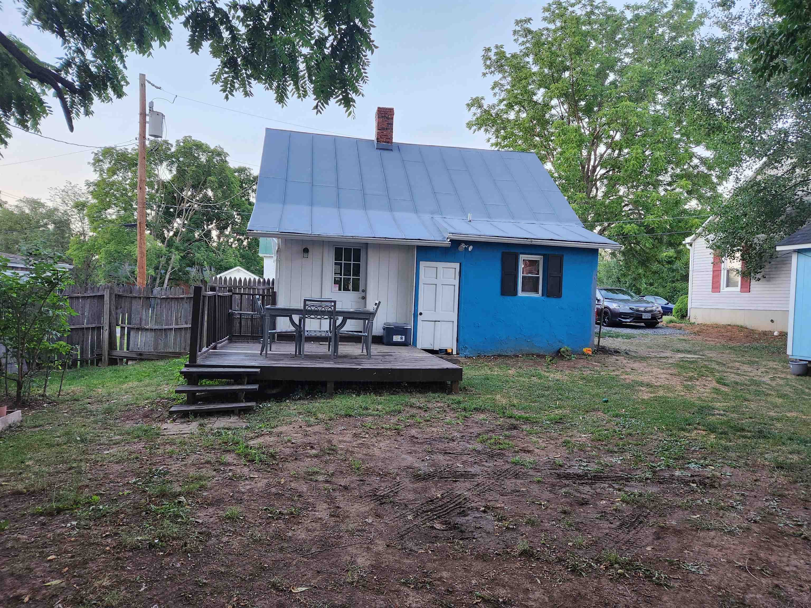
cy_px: 304
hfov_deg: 73.9
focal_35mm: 23
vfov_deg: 58.9
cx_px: 406
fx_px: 539
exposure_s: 1/120
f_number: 1.8
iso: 400
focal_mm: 5.4
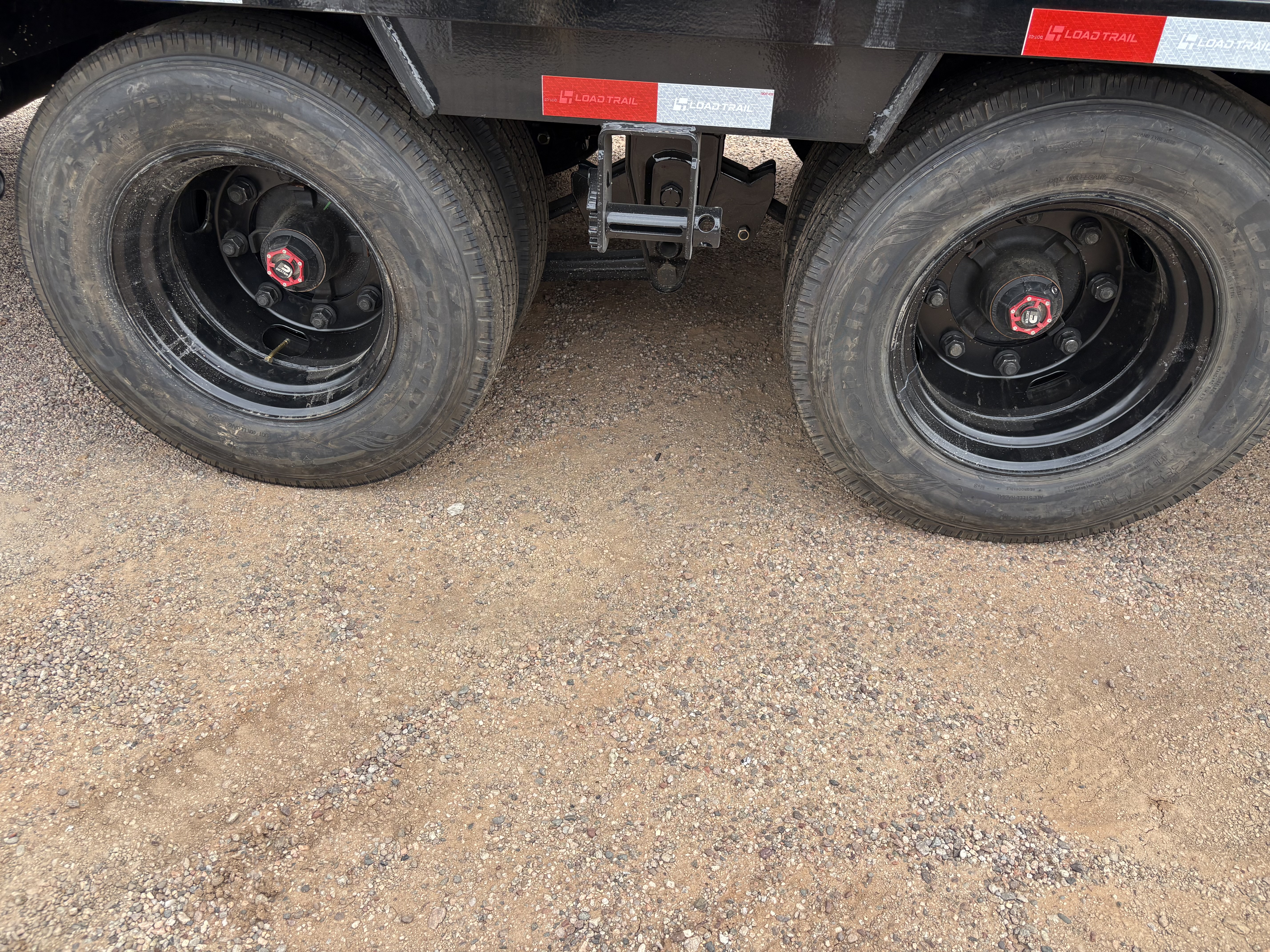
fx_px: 954
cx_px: 635
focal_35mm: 26
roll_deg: -0.9
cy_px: 476
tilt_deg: -34.8
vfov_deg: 53.1
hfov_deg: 67.3
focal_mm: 5.96
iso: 50
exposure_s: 1/1263
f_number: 1.6
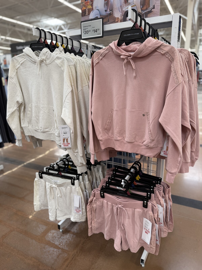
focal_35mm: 24
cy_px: 135
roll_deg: +2.1
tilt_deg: -17.0
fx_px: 187
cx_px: 101
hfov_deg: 56.8
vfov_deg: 71.6
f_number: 1.78
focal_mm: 6.76
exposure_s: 1/188
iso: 80
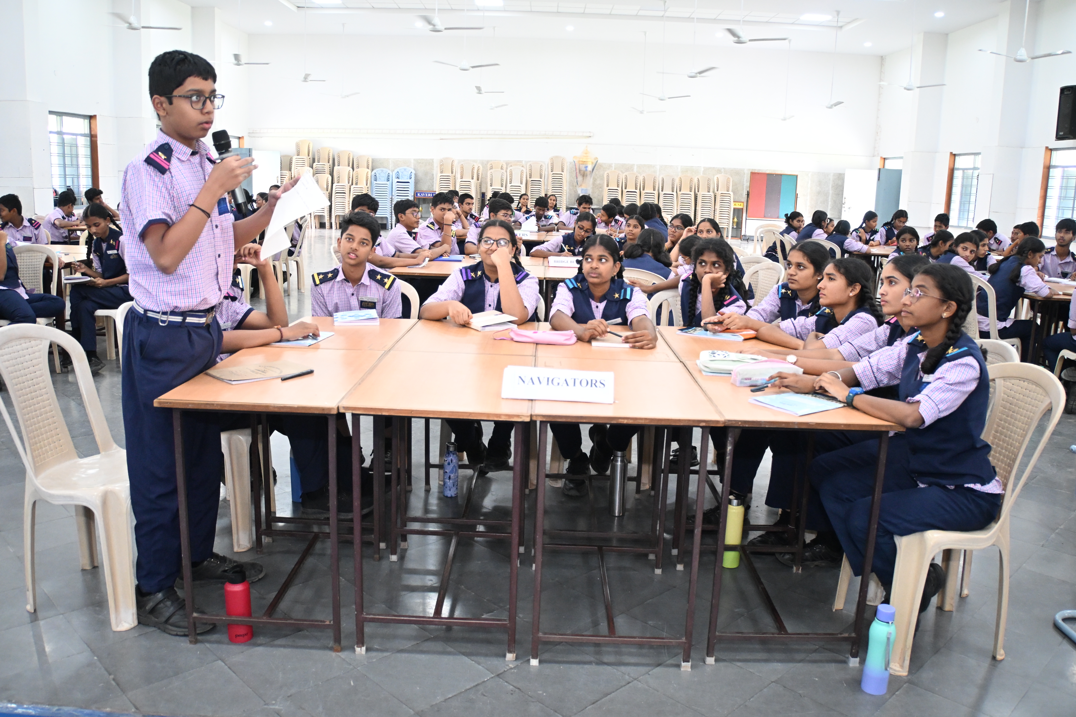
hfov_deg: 43.0
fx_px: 1367
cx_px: 538
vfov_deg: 29.4
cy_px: 358
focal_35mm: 46
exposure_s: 1/125
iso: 2500
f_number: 4.8
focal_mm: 30.5
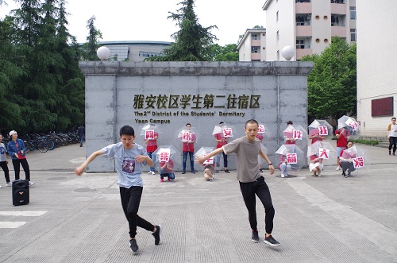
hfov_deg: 60.4
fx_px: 341
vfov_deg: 42.1
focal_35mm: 31
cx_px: 198
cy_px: 132
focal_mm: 21.25
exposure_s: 1/125
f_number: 6.3
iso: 100
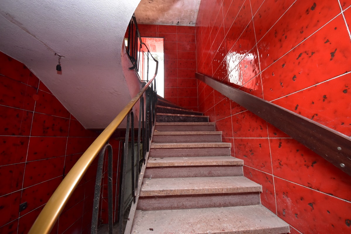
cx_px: 176
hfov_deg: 112.6
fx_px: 117
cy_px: 117
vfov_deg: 90.0
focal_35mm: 12
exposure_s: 1/60
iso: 1600
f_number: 4.5
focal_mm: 8
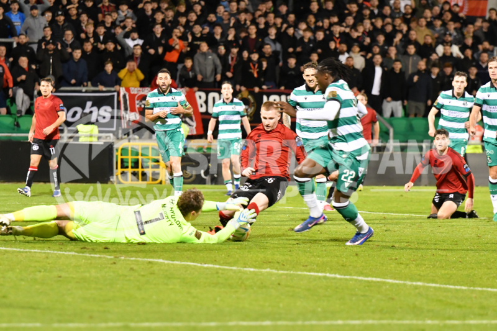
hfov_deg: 7.6
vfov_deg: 5.1
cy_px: 166
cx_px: 248
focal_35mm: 270
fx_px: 3726
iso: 5600
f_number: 4
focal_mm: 180
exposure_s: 1/800
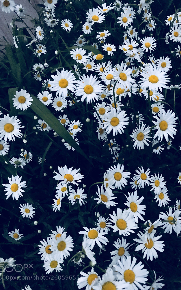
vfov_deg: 62.9
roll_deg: +29.4
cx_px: 97
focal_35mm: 30
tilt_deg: -38.1
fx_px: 237
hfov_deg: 41.8
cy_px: 145
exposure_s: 1/4
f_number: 1.8
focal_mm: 3.99
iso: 100
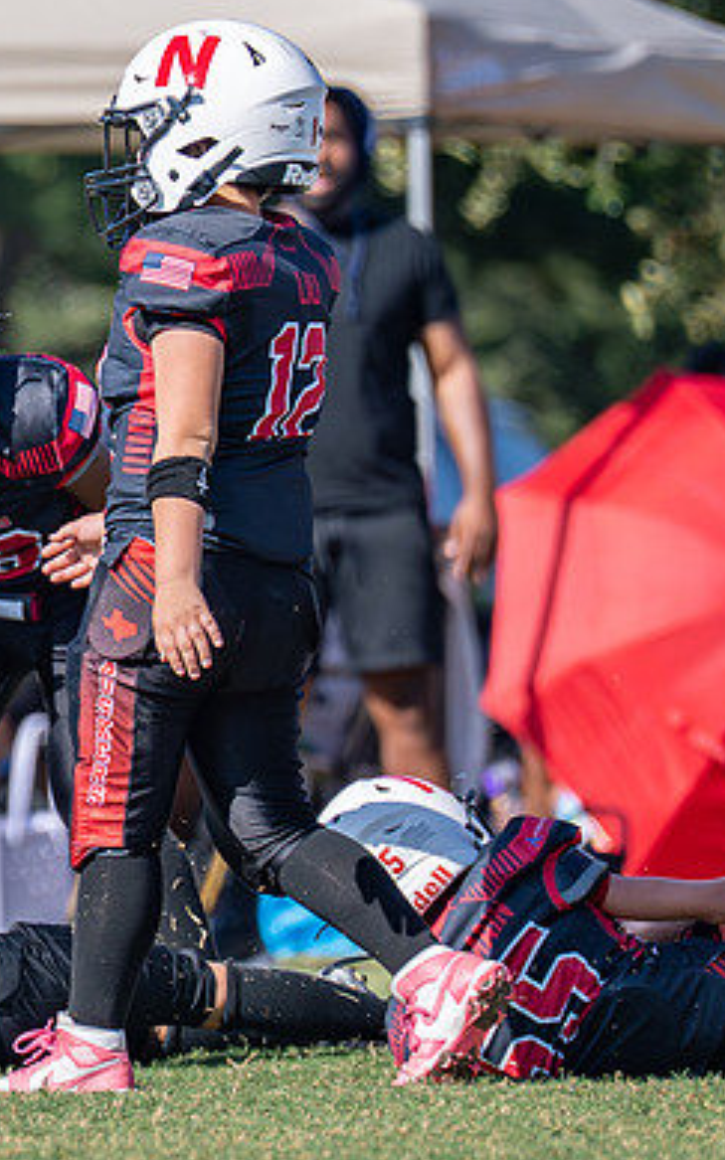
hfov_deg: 1.6
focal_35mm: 830
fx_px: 26249
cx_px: -22
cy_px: 683
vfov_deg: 2.5
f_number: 2.8
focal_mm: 200
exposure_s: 1/3200
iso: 160
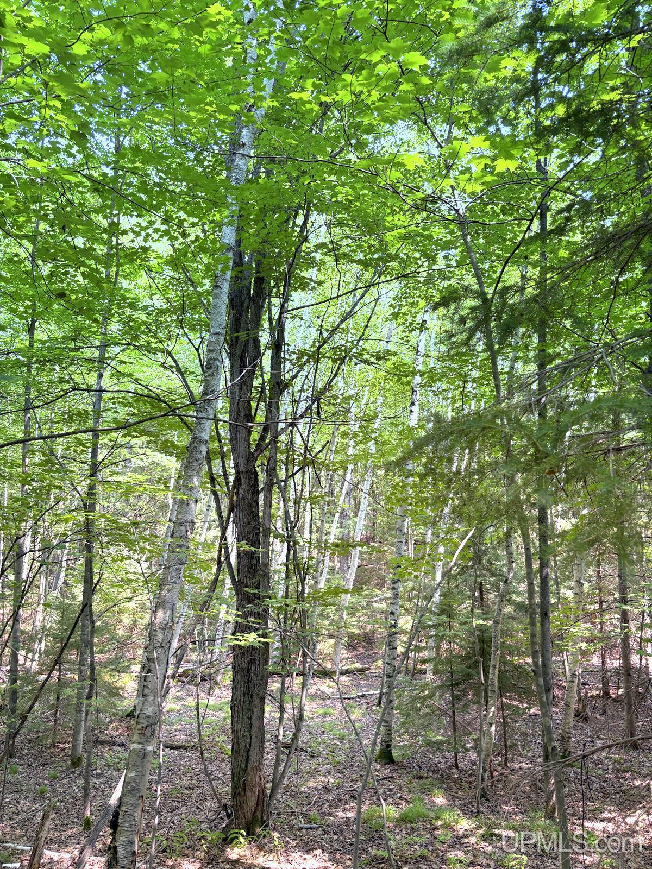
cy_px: 434
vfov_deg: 67.3
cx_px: 326
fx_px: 653
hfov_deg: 53.1
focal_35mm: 26
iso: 80
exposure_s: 1/122
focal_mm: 5.96
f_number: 1.6
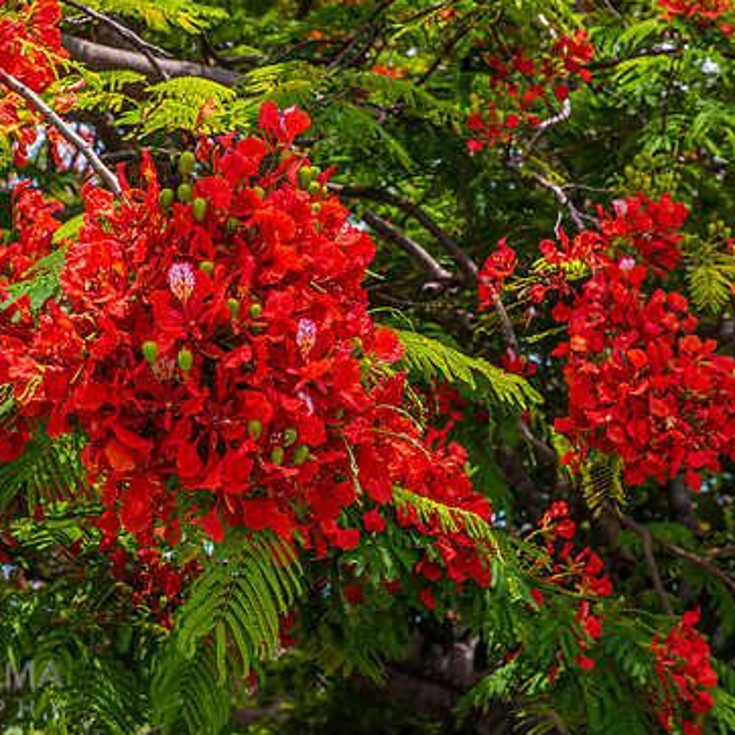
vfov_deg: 19.3
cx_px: 201
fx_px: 2162
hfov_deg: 19.2
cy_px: 354
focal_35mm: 90
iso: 64
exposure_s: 1/200
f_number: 8
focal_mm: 66
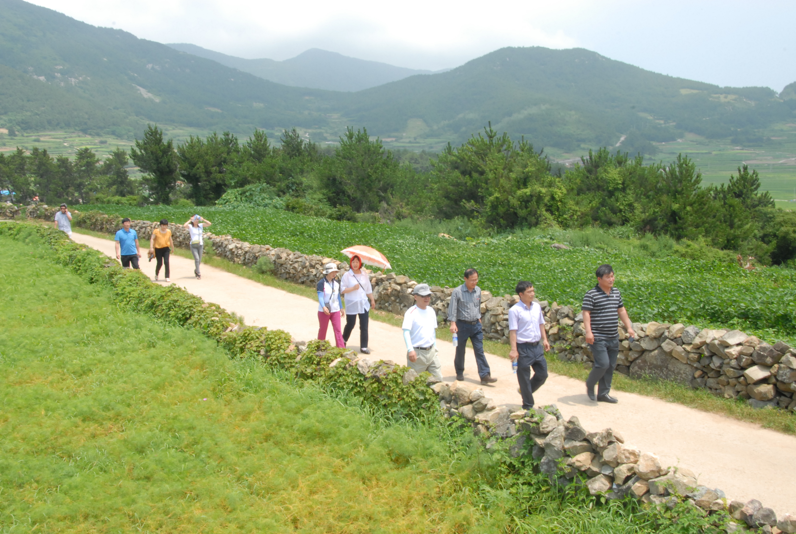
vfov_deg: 32.0
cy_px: 267
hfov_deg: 46.3
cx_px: 398
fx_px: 931
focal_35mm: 42
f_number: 25
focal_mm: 28
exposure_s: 1/50
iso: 400
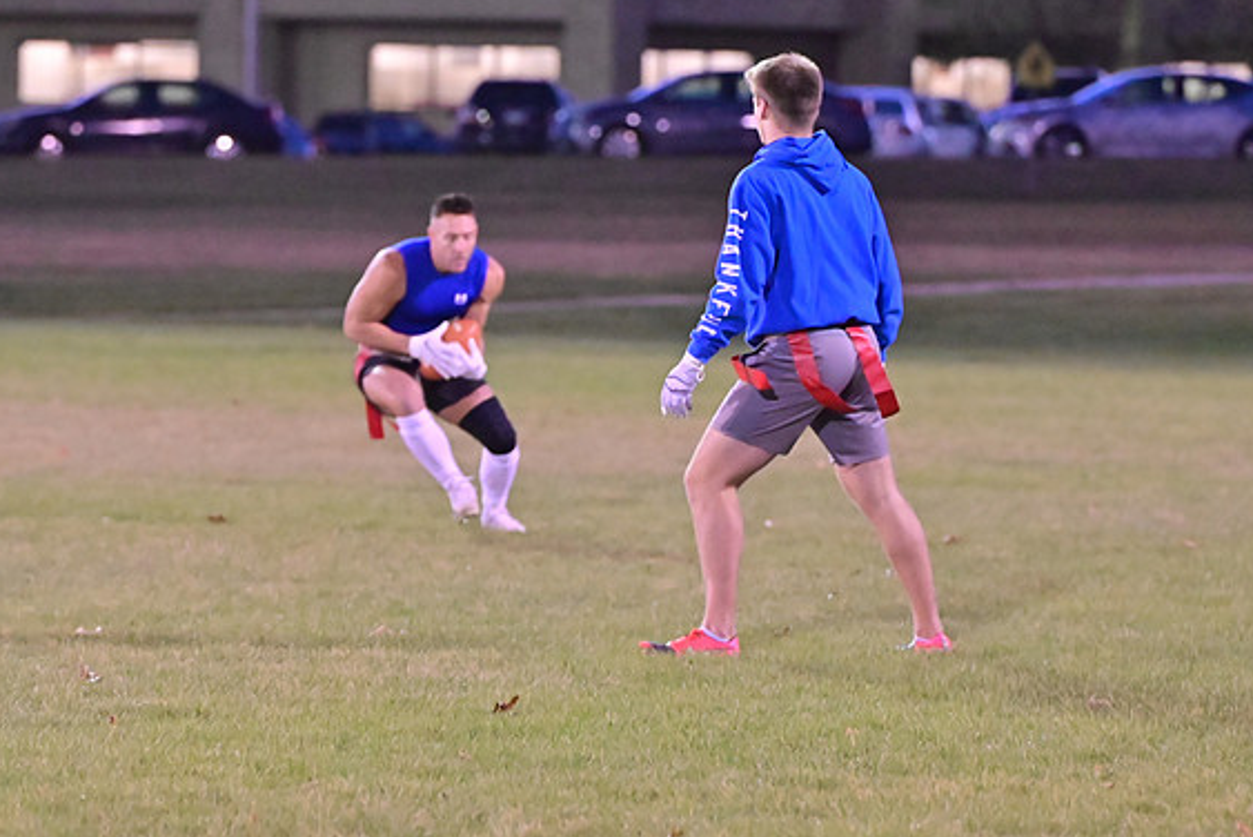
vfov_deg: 4.9
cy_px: 413
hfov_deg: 7.4
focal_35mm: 278
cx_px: 637
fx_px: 9680
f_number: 4
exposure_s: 1/250
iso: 6400
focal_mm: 180
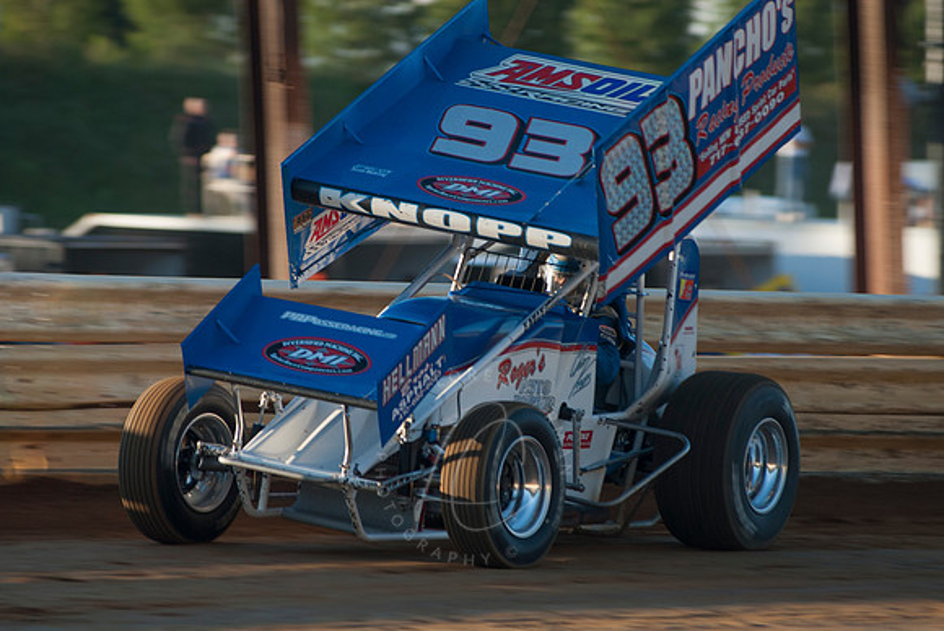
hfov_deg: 6.9
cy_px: 316
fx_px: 7874
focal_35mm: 300
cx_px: 472
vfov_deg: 4.6
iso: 100
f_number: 4
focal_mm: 200
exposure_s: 1/500
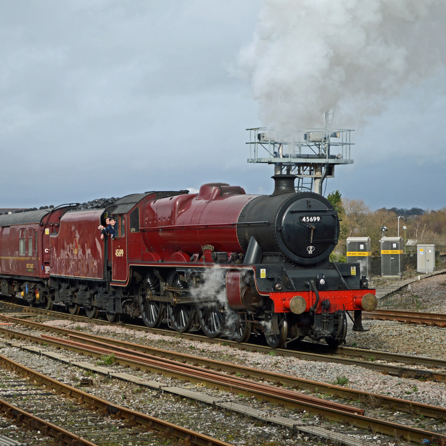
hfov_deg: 18.6
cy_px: 225
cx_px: 162
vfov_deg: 18.7
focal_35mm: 93
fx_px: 1356
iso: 100
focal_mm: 48
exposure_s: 1/320
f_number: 5.3
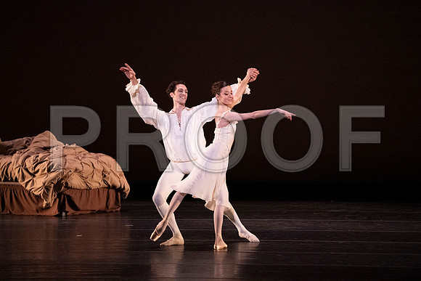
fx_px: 3790
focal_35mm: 324
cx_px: 210
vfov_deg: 4.2
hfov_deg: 6.4
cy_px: 140
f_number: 5.6
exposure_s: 1/400
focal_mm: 324
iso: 20000
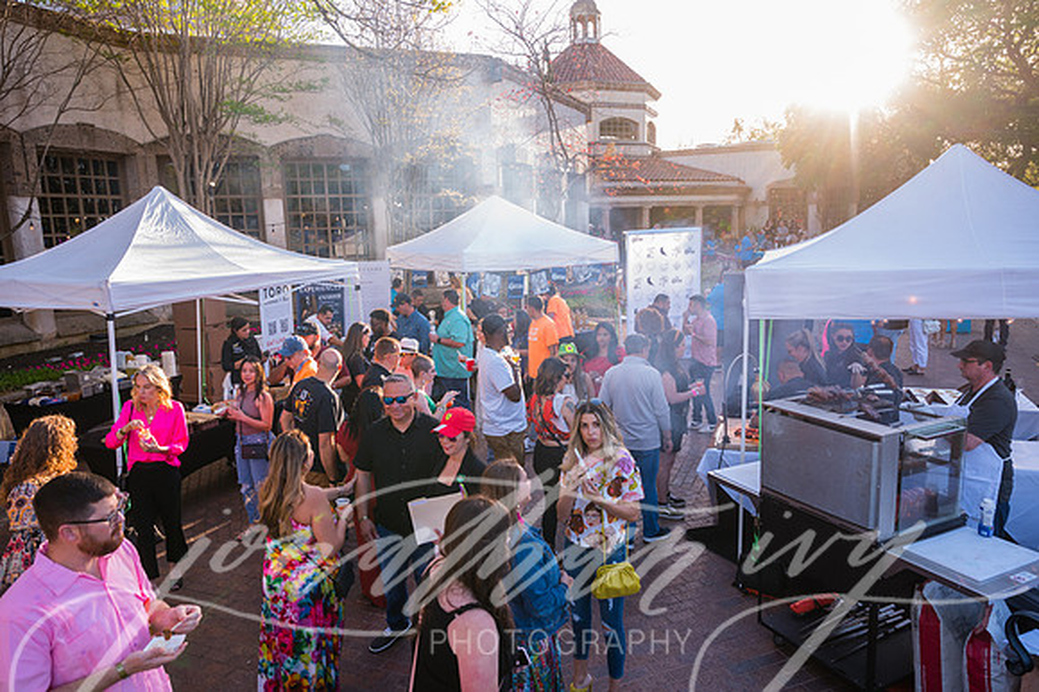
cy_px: 346
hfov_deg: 73.8
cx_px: 520
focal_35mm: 24
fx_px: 692
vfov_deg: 53.1
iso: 800
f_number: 4.5
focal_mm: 24
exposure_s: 1/500
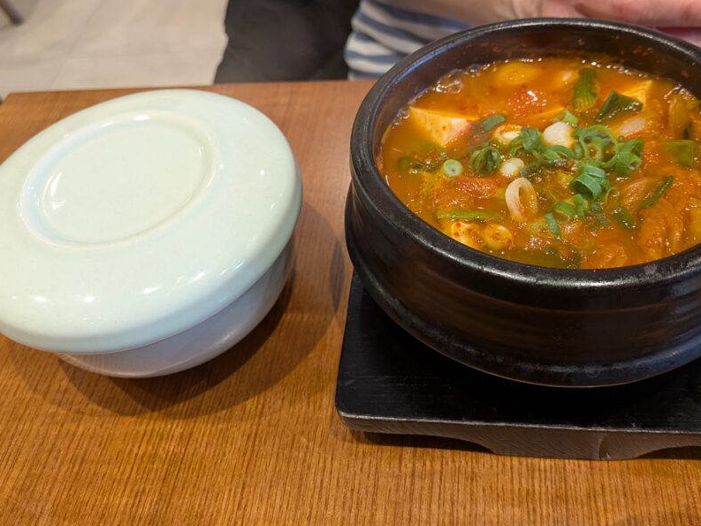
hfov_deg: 58.2
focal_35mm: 31
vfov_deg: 45.4
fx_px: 628
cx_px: 384
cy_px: 230
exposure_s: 1/100
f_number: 1.7
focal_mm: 4.53
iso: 444
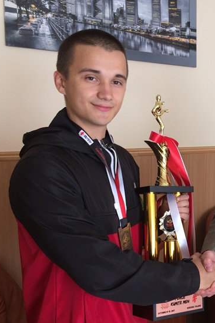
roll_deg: +0.1
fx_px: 394
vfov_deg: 44.4
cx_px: 217
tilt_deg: -7.4
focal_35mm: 44
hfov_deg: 28.6
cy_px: 176
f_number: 2.2
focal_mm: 4.15
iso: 50
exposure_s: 1/100
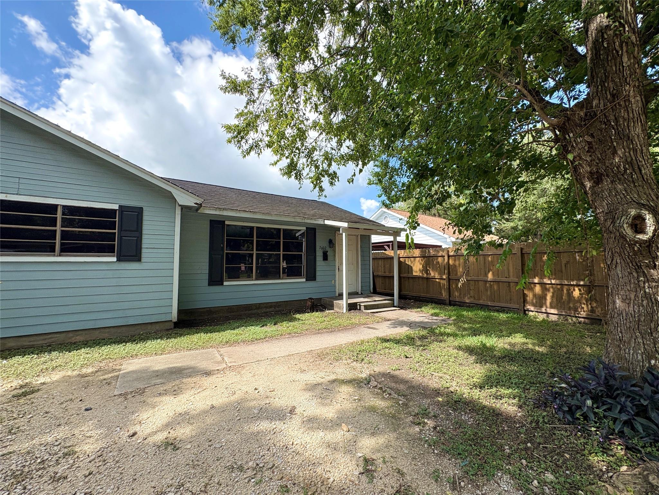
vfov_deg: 85.7
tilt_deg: +4.5
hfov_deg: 102.1
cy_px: 248
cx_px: 330
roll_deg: +0.8
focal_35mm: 14
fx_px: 267
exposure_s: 1/840
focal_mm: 2.22
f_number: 2.2
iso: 50
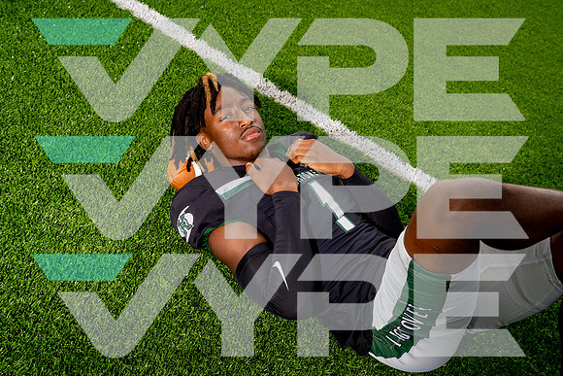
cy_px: 188
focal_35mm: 44
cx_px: 282
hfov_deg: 44.5
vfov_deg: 30.5
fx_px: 688
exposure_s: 1/250
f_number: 8
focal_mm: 44
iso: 200
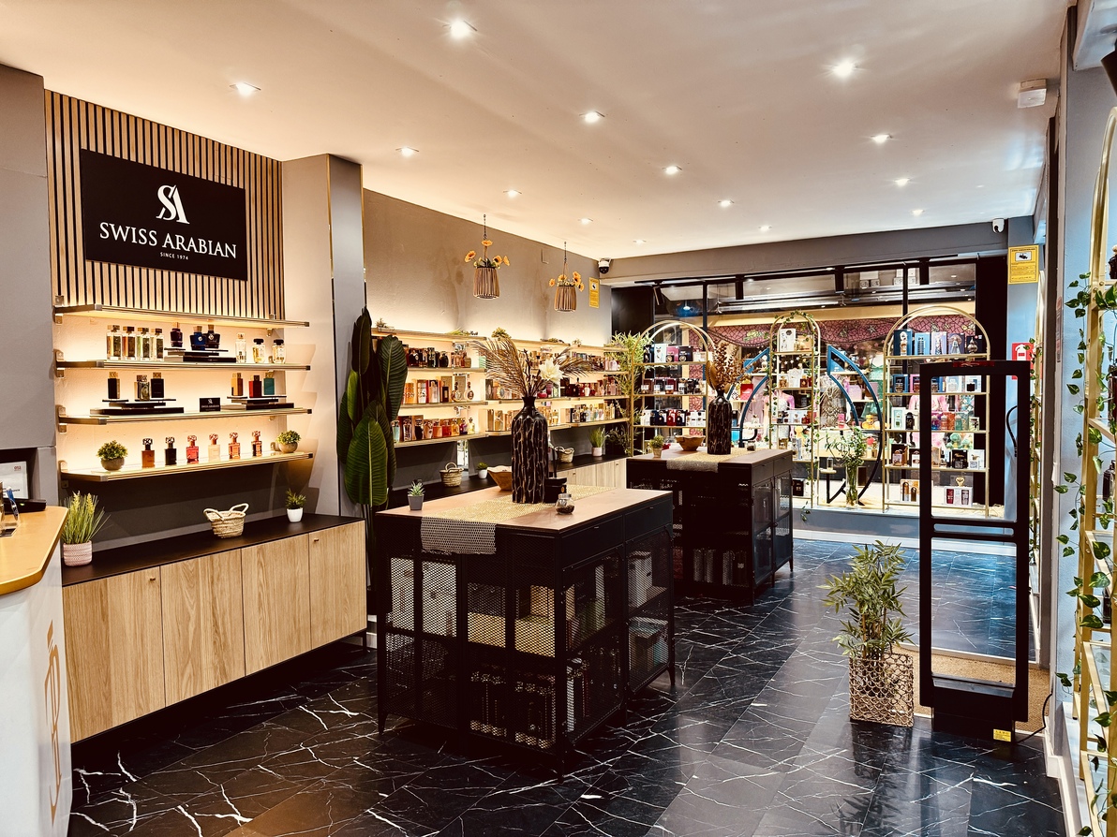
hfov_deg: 71.6
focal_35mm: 24
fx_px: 774
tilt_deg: -2.8
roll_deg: +1.0
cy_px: 418
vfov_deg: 56.8
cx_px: 558
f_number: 1.78
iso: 160
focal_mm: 6.76
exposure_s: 1/50
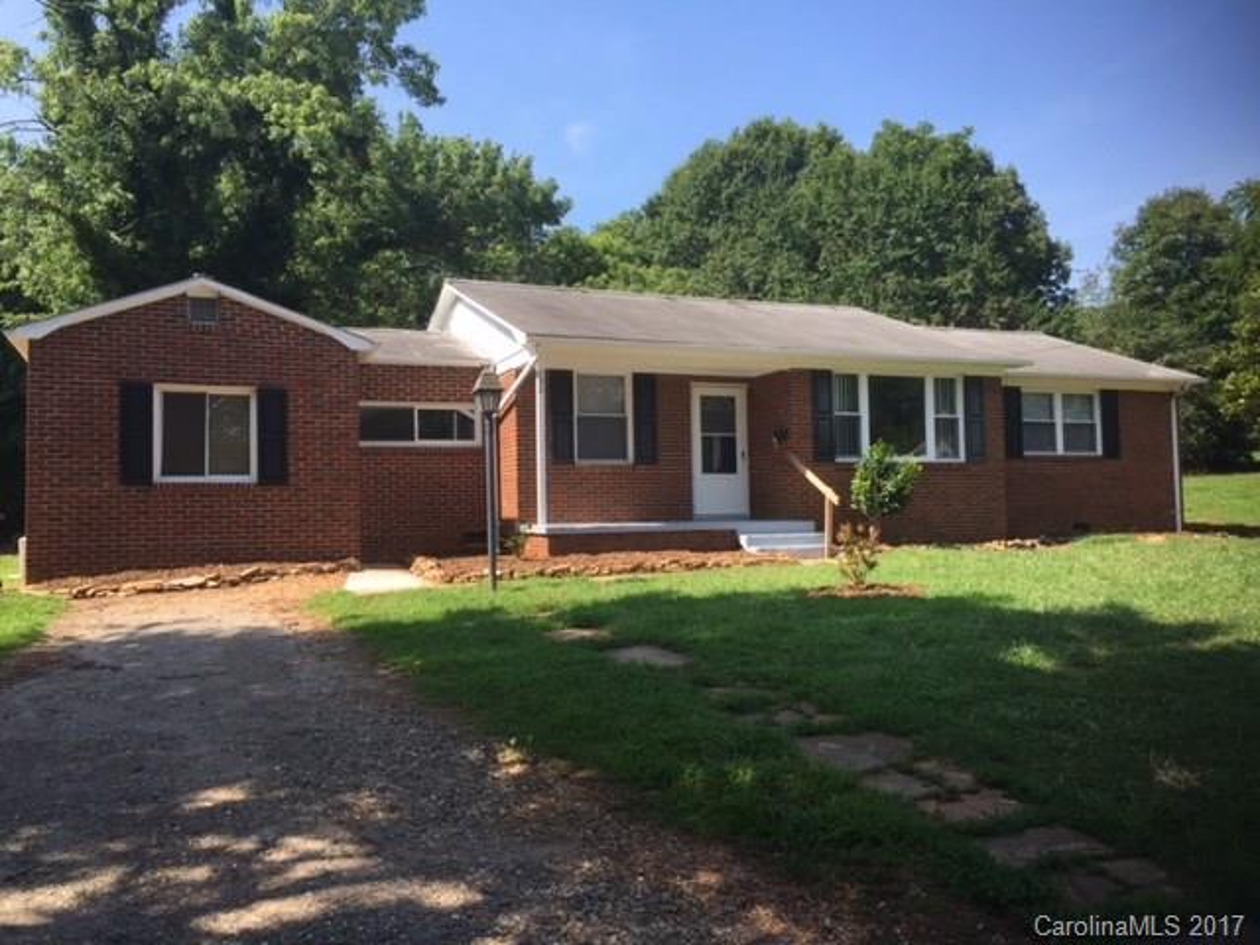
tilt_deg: +2.6
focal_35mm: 29
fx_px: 1056
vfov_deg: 48.2
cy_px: 472
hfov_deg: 61.7
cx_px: 630
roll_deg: +0.0
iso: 32
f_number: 2.2
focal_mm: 4.15
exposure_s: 1/807
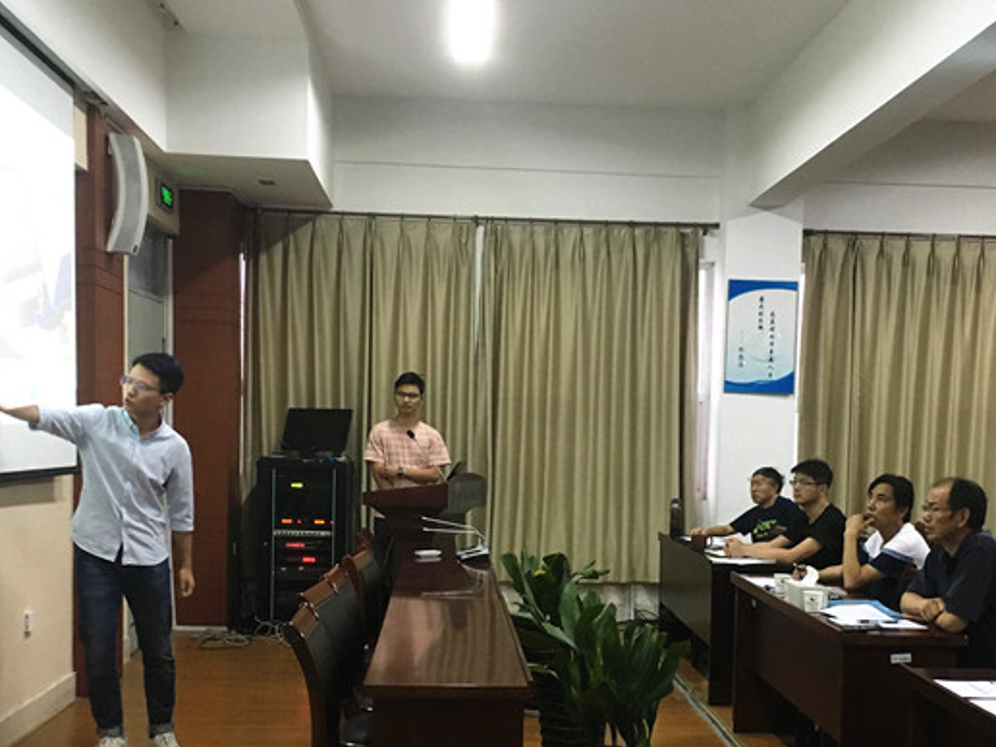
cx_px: 558
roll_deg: -2.0
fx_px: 1295
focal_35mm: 45
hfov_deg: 42.0
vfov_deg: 31.8
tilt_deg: -3.4
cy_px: 517
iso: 200
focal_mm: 4.15
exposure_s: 1/33
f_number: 2.2
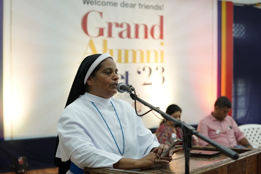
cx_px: 130
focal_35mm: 52
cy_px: 87
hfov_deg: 38.2
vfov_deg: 26.0
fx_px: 377
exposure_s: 1/125
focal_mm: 35
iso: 400
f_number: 2
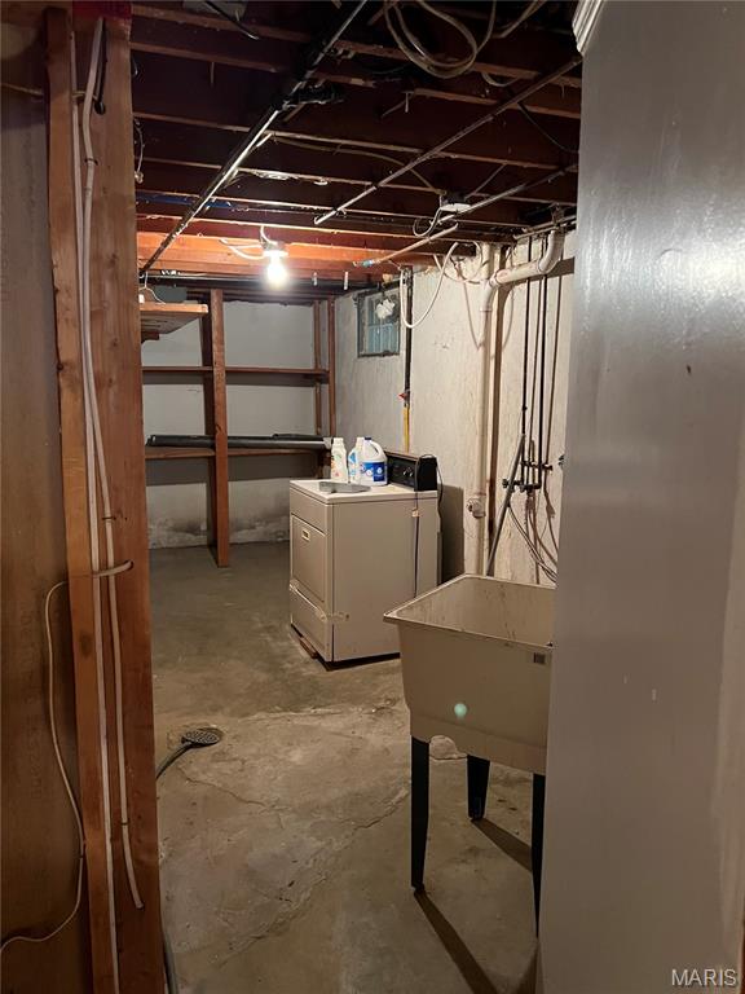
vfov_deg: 67.3
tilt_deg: -8.2
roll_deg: -1.1
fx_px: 746
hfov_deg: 53.1
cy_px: 497
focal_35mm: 26
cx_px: 372
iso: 640
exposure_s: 1/40
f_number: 1.5
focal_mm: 5.7
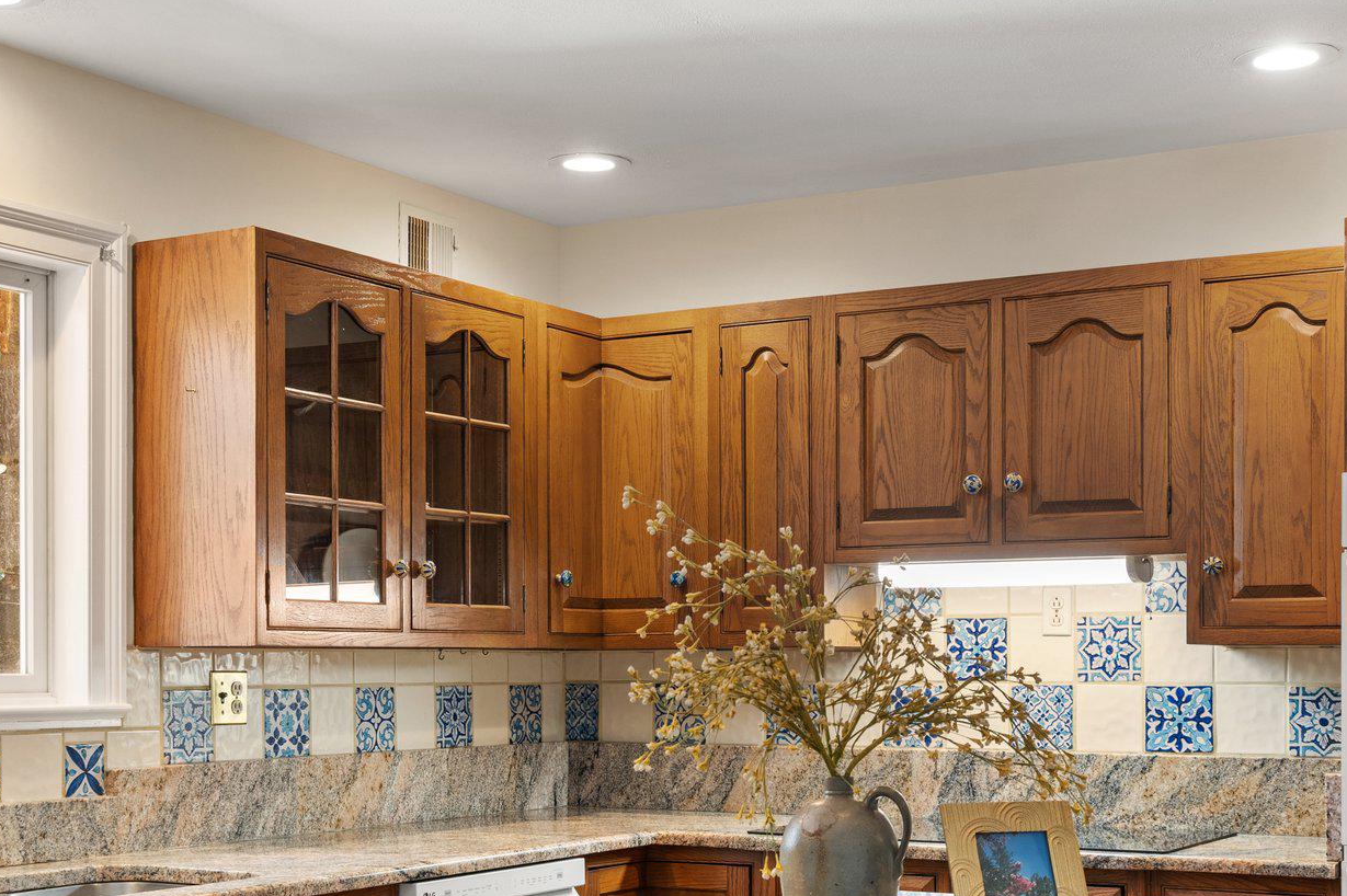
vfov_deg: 24.3
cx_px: 600
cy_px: 673
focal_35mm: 55
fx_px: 2057
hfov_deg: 36.2
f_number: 8
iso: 500
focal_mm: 33
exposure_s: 1/4
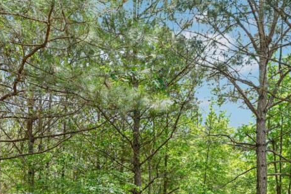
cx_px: 120
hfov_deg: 55.5
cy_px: 213
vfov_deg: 33.8
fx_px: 275
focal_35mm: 34
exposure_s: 1/30
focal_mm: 13
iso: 200
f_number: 8
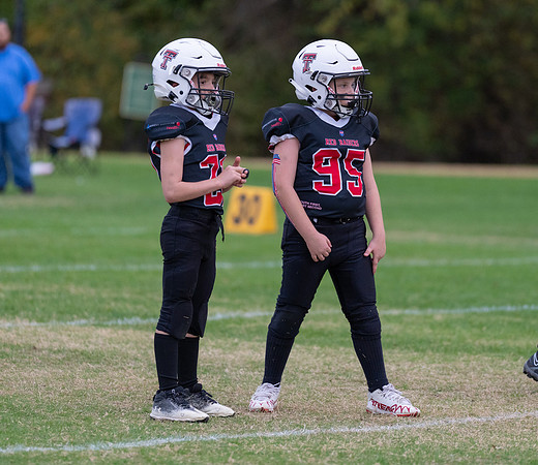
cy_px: 201
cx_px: 315
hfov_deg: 6.0
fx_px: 5097
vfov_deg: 5.2
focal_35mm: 310
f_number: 2.8
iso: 1600
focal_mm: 200
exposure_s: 1/1250
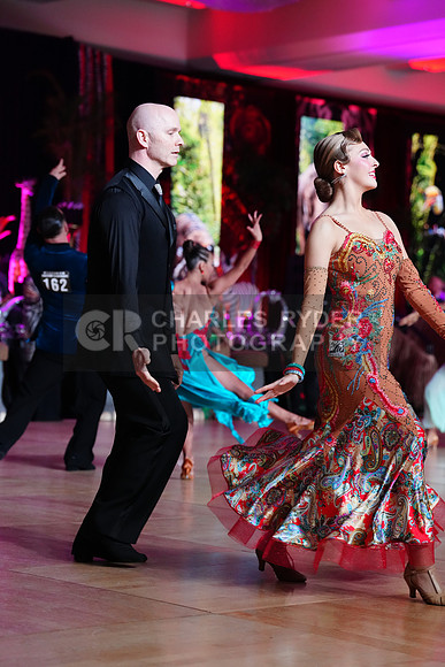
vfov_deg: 22.6
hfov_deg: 15.2
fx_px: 1668
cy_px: 334
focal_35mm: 90
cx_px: 222
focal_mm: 90
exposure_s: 1/400
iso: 4000
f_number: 4
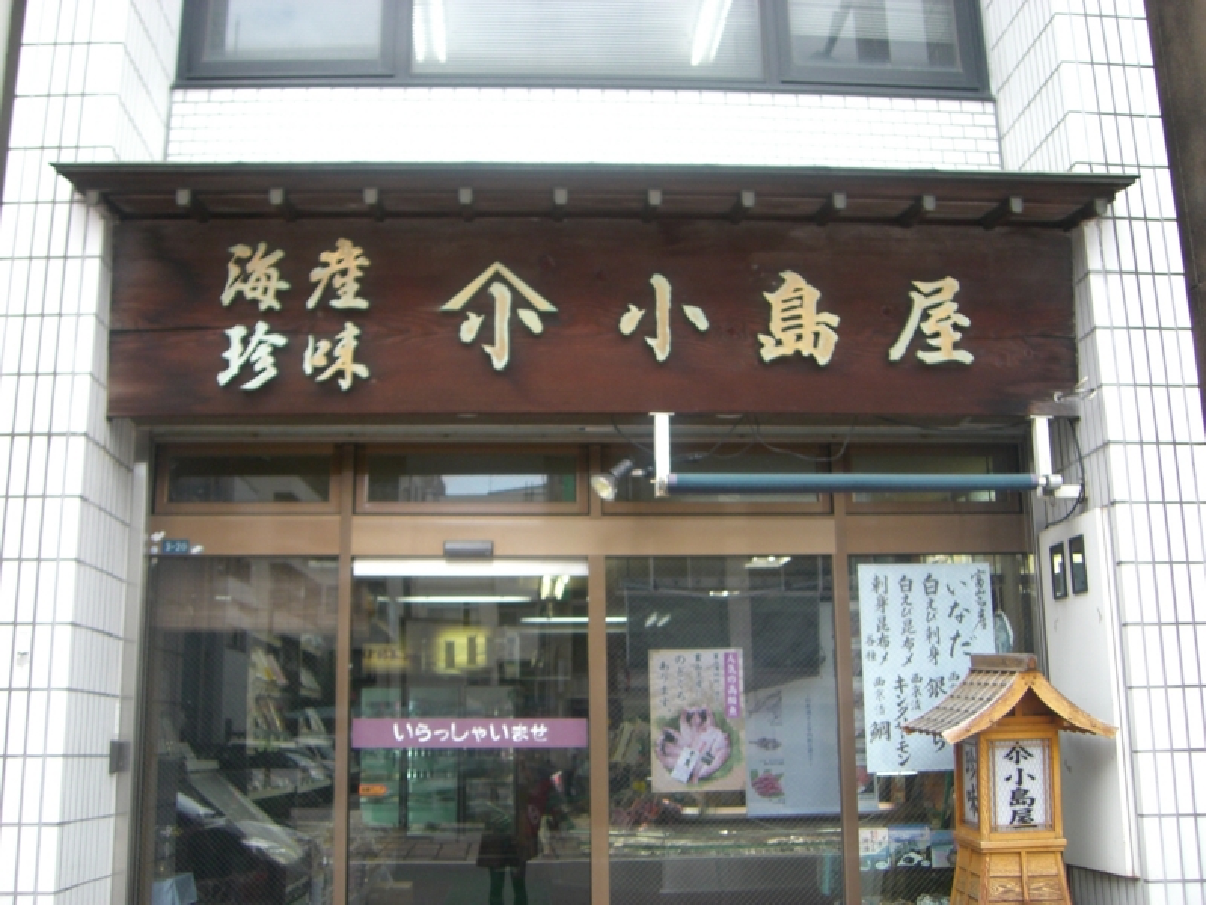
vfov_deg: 37.7
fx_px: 1324
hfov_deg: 49.0
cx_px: 603
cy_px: 452
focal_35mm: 38
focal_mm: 6.2
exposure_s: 1/100
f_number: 2.7
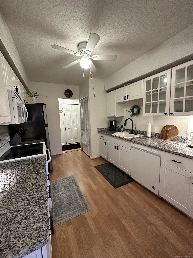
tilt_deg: -8.4
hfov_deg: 85.7
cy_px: 129
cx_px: 96
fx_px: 104
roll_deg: +1.0
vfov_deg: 102.1
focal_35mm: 14
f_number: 2.2
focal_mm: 2.22
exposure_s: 1/60
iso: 400
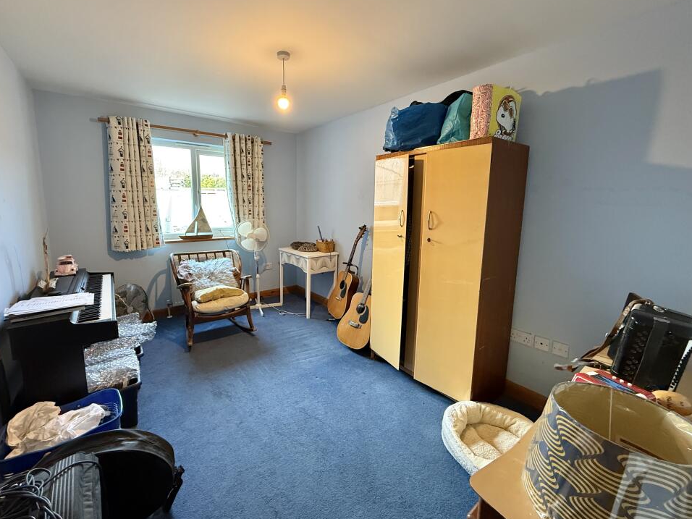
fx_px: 300
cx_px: 328
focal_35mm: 15
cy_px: 244
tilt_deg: -7.5
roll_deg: -0.5
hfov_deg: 98.1
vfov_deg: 81.7
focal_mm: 2.22
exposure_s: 1/50
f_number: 2.2
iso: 500
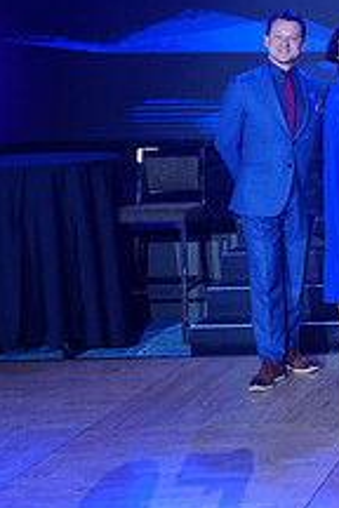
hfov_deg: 14.5
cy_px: 126
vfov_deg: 25.7
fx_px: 1102
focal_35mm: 78
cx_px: 676
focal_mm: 29
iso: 2000
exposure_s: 1/320
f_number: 4
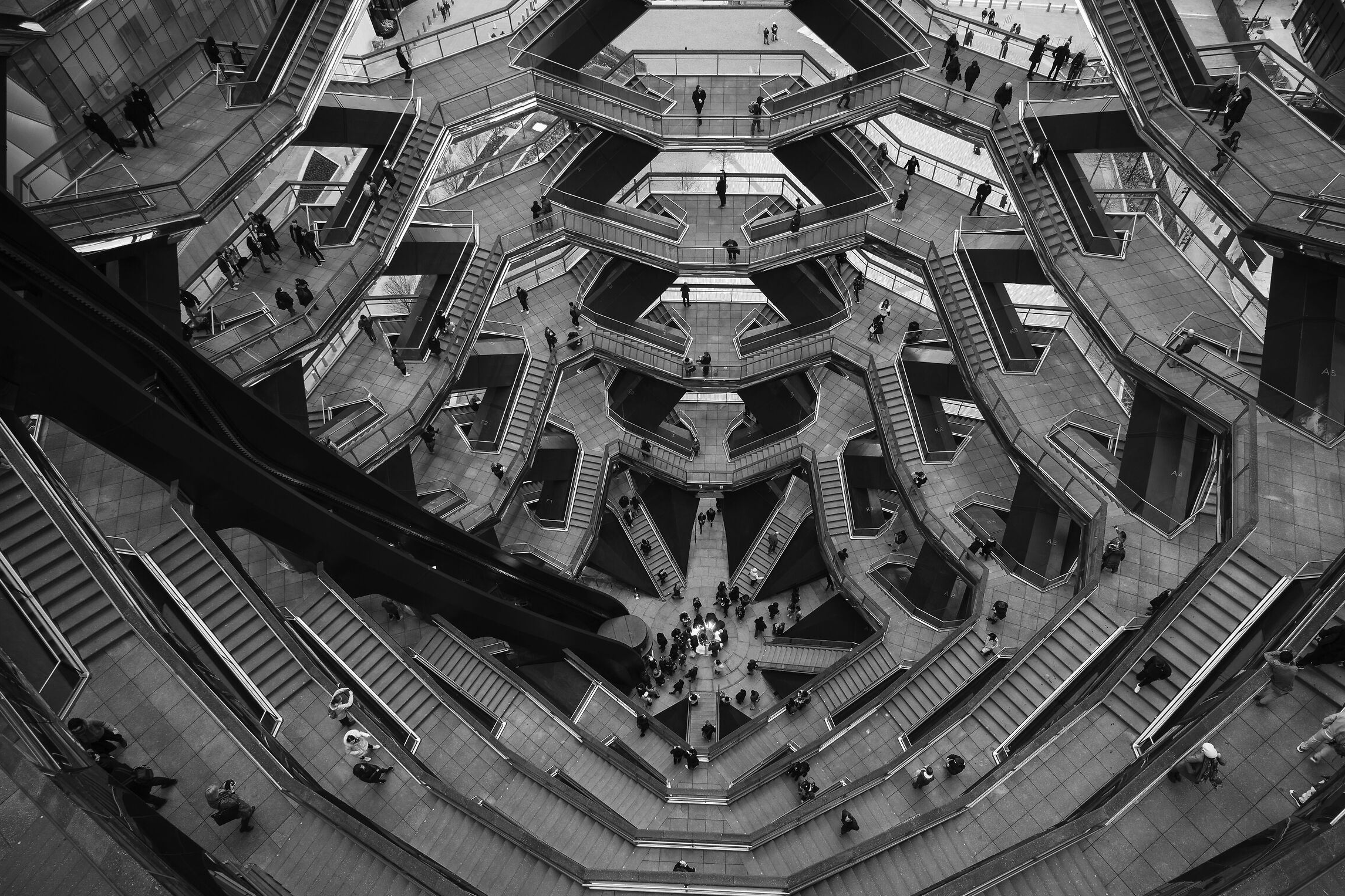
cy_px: 457
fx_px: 822
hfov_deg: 78.6
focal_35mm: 22
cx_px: 669
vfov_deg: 57.2
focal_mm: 21
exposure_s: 1/60
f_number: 2
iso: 250
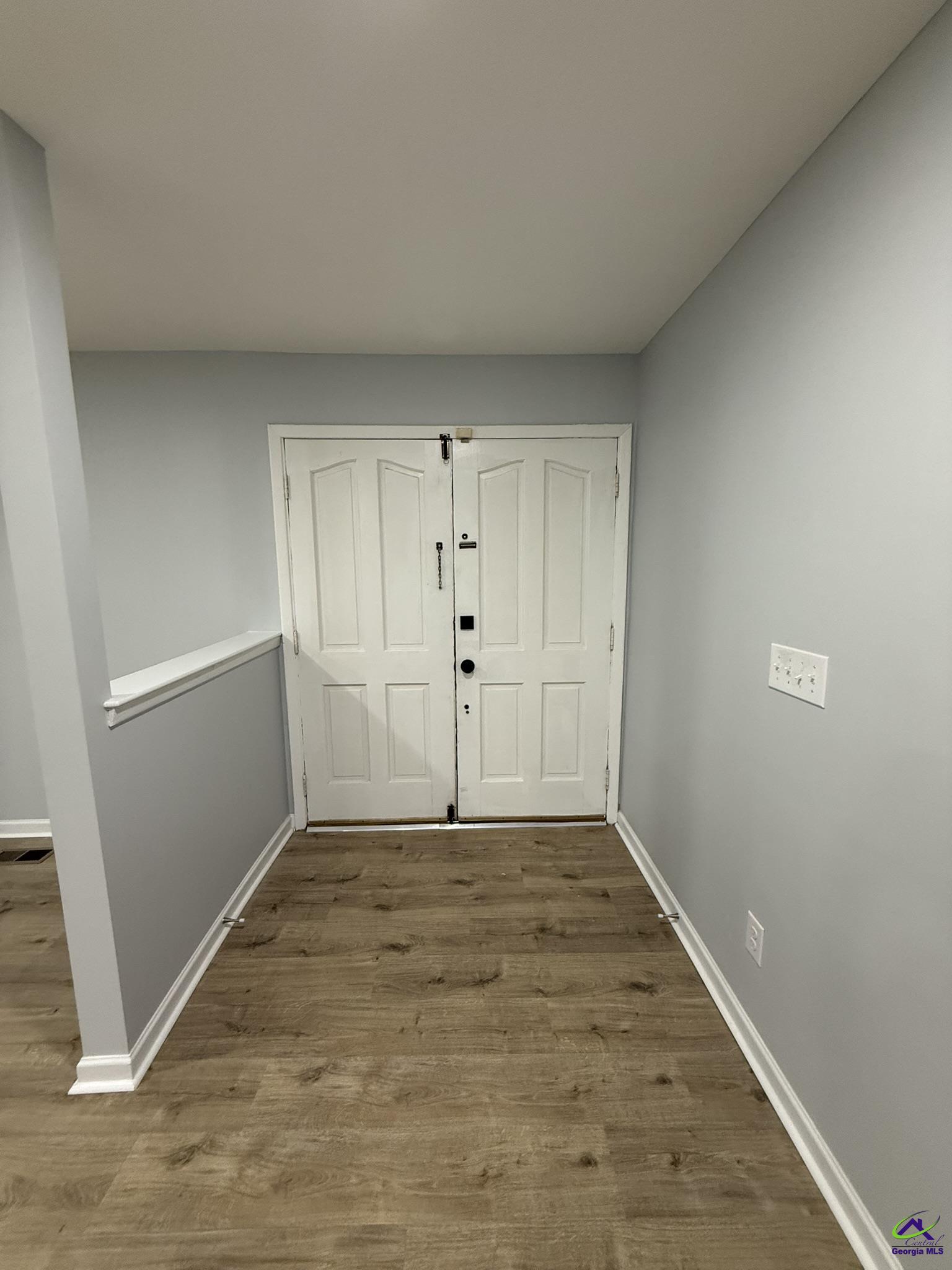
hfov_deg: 85.7
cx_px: 476
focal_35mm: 14
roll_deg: +0.1
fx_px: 513
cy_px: 635
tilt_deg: -8.1
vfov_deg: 102.1
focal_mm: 2.22
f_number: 2.2
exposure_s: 1/60
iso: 250
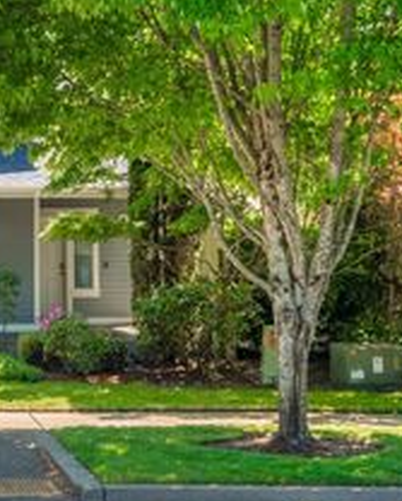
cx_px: -79
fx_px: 801
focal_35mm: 54
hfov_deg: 25.3
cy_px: 182
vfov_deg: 34.5
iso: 100
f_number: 7.1
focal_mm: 24
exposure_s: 1/100
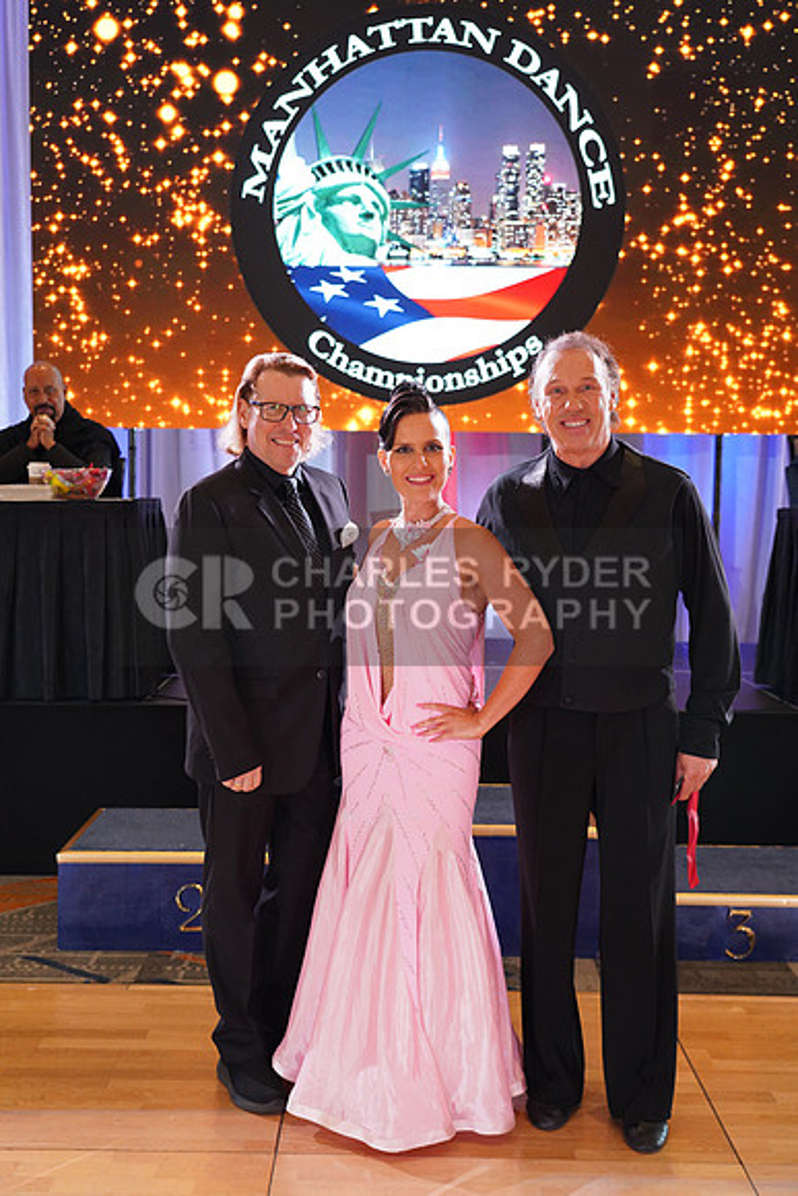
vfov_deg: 47.4
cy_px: 598
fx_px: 1362
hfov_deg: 32.6
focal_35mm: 41
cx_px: 399
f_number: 4
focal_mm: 41
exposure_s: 1/160
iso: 1600
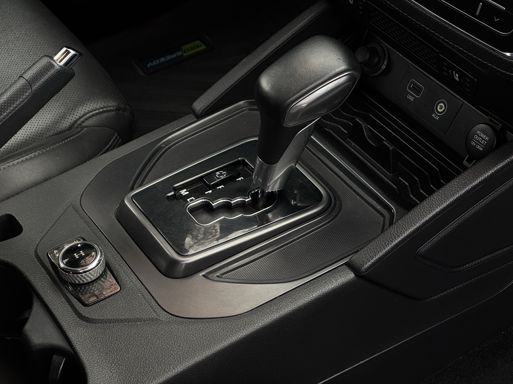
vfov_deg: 19.1
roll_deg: +9.3
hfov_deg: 25.3
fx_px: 1141
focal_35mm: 77
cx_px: 256
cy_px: 192
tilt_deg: -40.8
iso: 200
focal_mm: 9
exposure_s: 1/99
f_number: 2.8
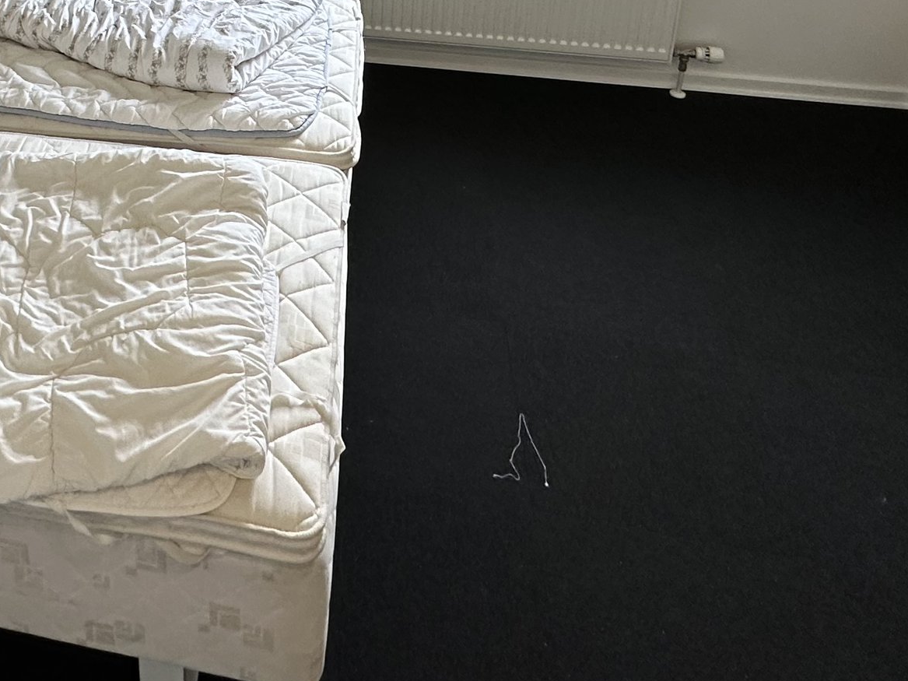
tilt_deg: -18.5
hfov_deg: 48.2
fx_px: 944
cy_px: -102
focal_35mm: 36
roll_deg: +0.9
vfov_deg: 33.5
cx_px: 170
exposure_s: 1/100
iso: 160
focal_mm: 2.22
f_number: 2.2
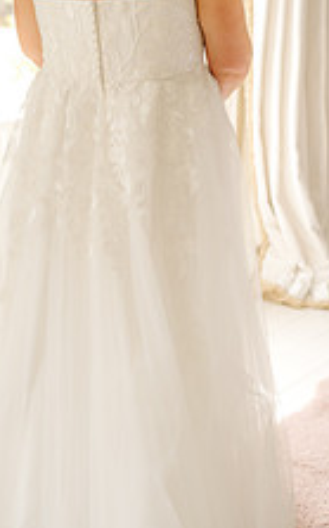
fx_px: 1035
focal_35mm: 72
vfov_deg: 28.1
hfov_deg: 18.0
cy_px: 111
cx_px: 125
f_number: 2.2
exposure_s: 1/200
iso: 100
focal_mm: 35
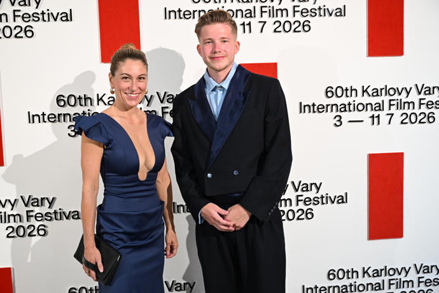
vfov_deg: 31.2
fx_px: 524
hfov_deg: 45.4
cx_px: 220
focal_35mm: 43
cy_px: 146
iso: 2500
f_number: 4
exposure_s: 1/250
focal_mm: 43
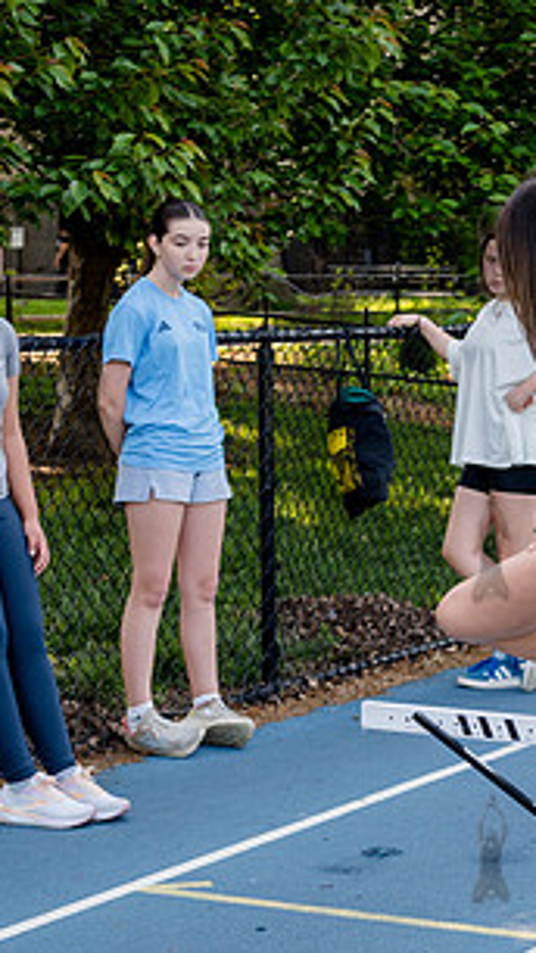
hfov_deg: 11.6
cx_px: 489
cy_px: 547
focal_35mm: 104
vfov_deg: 20.5
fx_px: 2629
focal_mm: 52
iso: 400
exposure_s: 1/320
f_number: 4
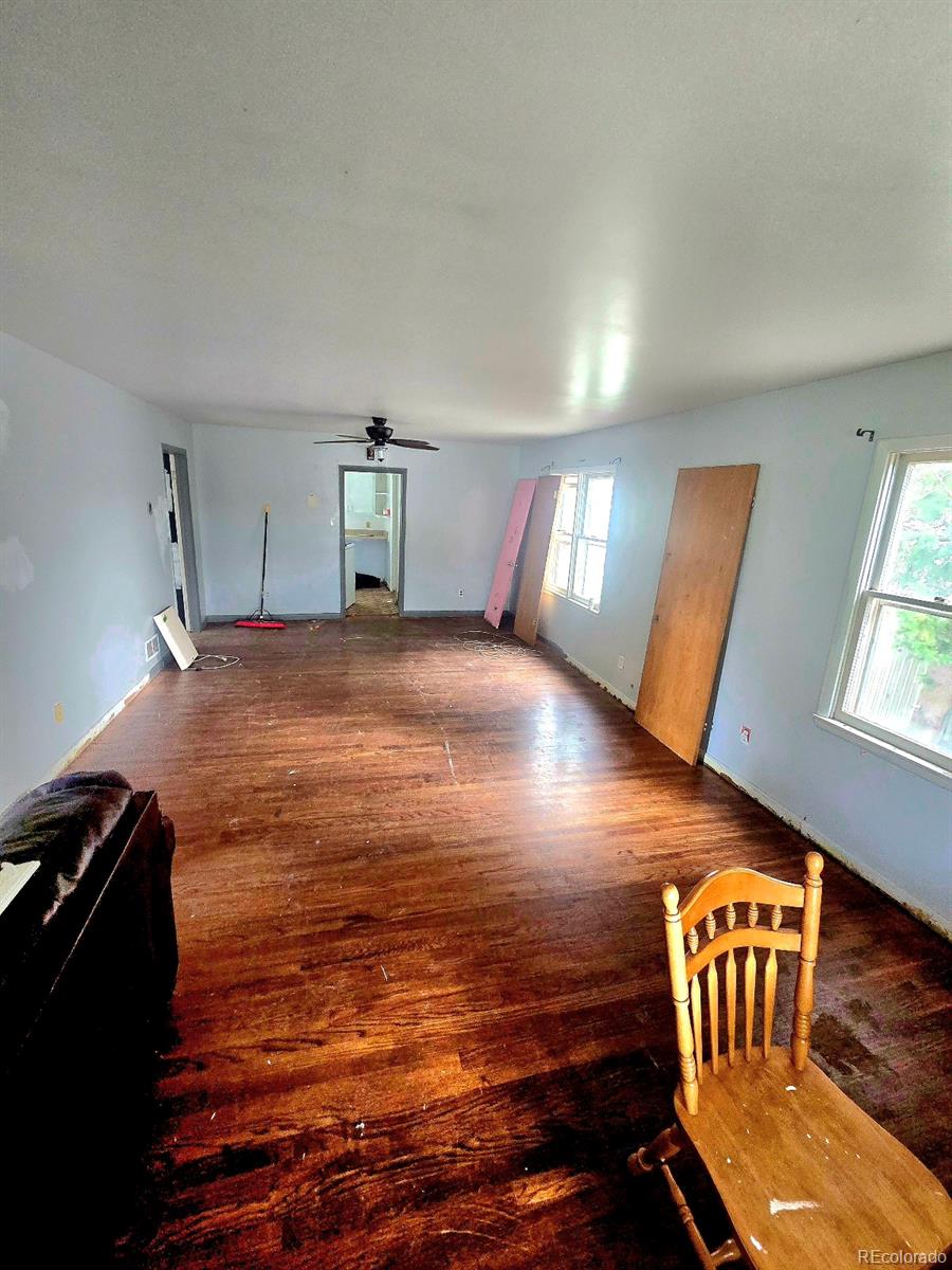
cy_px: 635
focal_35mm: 13
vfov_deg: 106.2
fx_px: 477
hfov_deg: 89.9
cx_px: 476
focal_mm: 2.2
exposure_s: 1/60.2
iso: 500
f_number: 2.2
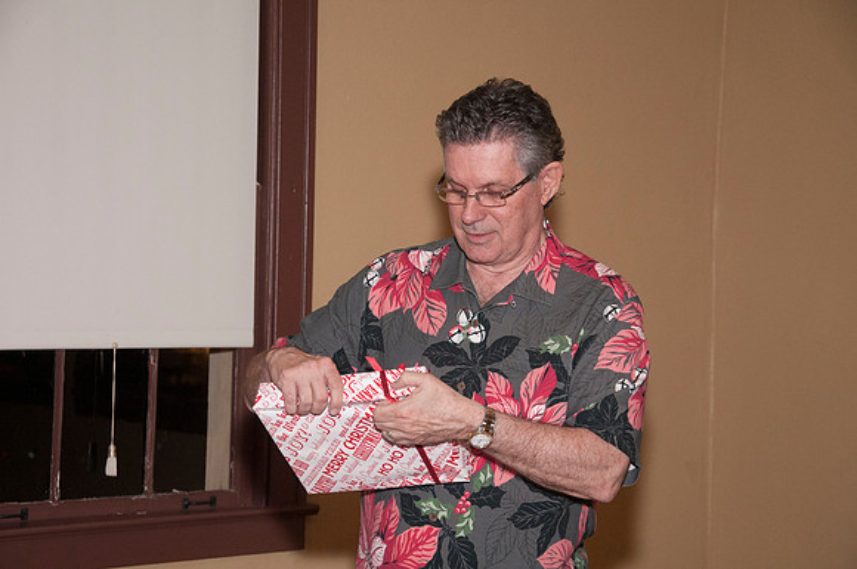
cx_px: 428
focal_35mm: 87
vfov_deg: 15.7
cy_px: 284
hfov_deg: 23.4
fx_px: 2068
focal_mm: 58
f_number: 5.6
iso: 800
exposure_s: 1/80
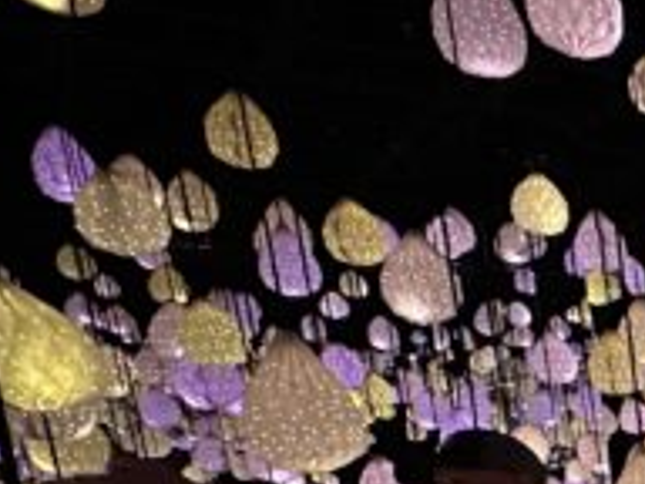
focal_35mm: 56
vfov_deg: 23.1
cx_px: 1125
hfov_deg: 22.4
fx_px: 1043
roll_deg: +1.5
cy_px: 632
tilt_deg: -11.9
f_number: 2.2
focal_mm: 2.22
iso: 1250
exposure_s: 1/43
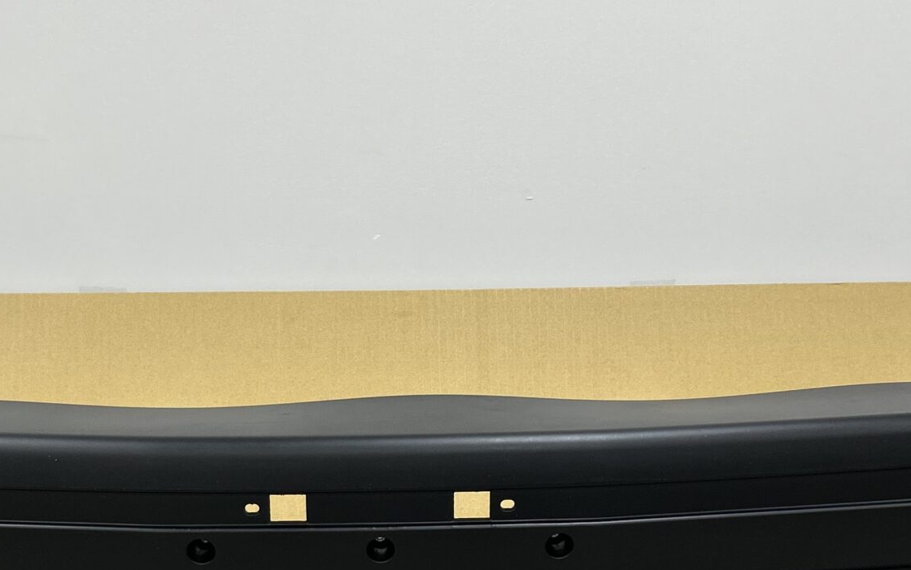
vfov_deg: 20.3
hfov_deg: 32.4
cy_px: 483
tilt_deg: -15.4
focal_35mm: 63
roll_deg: -0.2
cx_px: 386
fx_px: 1564
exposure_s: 1/60
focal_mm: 5.7
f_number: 1.5
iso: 80
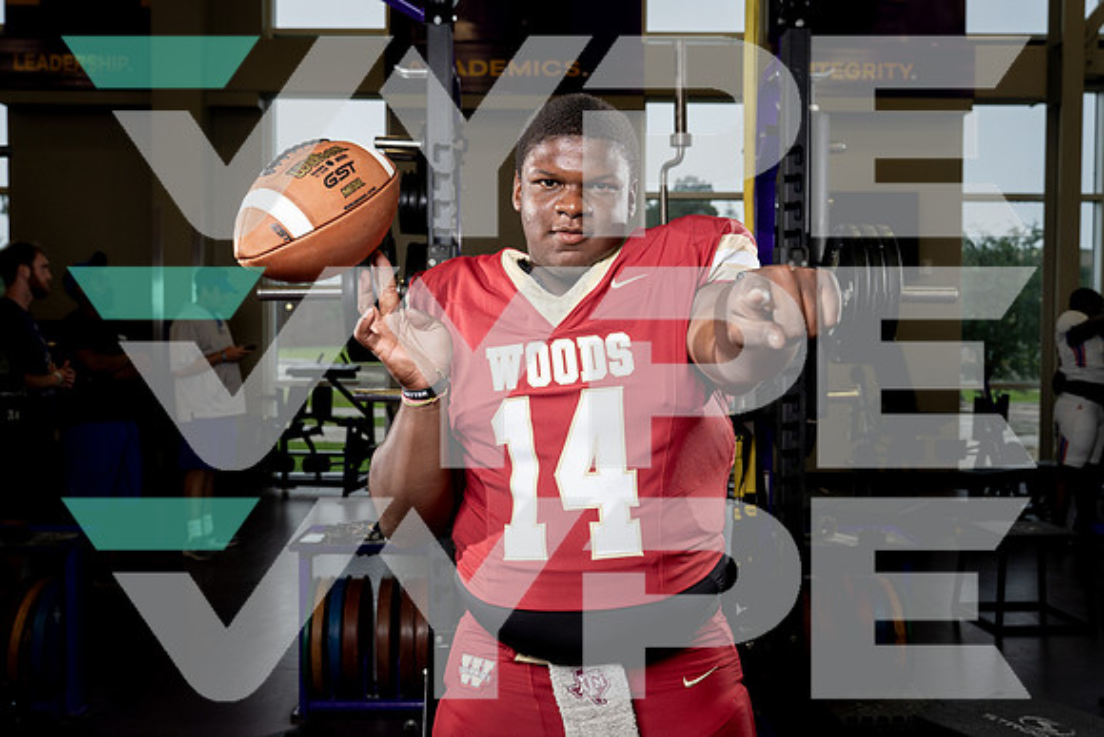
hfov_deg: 53.1
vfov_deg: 36.9
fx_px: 1104
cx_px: 552
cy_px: 368
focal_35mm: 36
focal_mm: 36
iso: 640
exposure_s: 1/250
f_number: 5.6
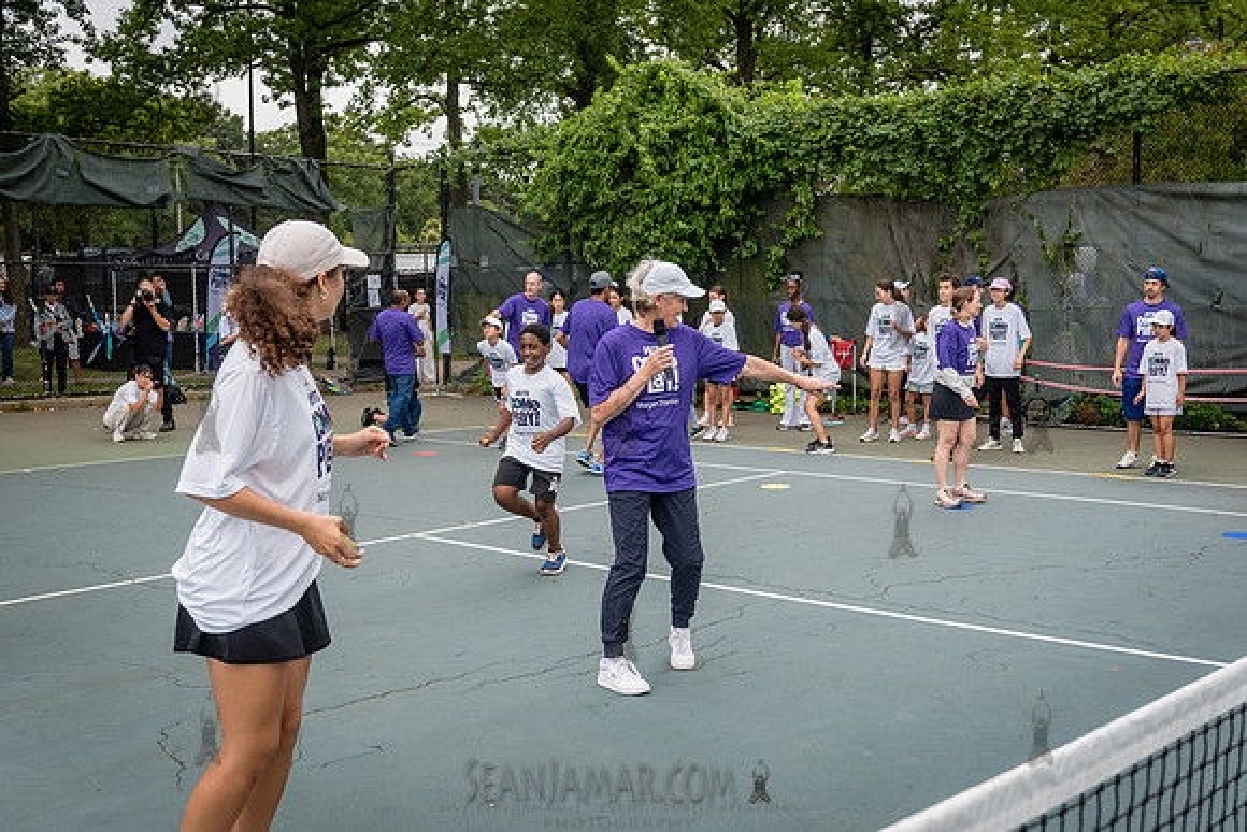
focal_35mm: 40
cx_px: 624
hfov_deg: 49.0
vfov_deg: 33.8
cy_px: 416
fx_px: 1369
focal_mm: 38
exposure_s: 1/1000
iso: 1000
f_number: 5
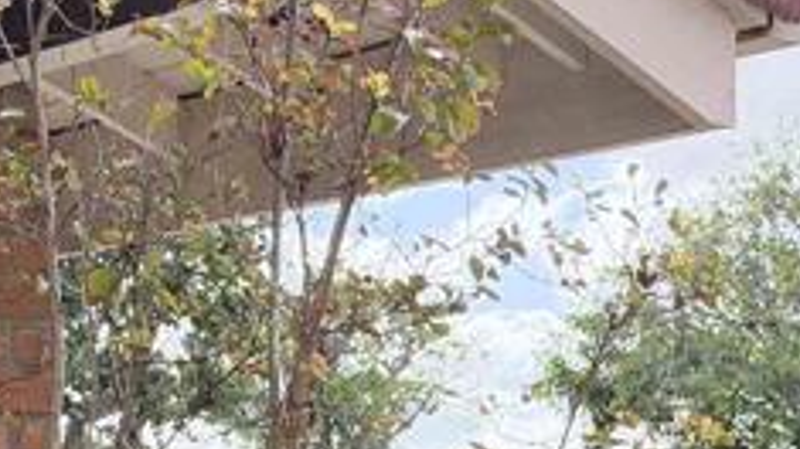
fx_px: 2417
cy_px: 850
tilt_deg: -5.3
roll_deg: -0.7
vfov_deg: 10.0
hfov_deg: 18.2
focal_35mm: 114
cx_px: 858
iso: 100
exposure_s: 1/1285
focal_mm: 6.93
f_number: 1.8
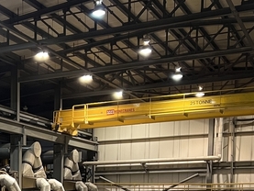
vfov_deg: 18.3
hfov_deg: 24.8
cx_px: 4
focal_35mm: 75
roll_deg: +0.2
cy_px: 246
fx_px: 551
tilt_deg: -3.7
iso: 200
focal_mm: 5.7
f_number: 1.5
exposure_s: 1/60
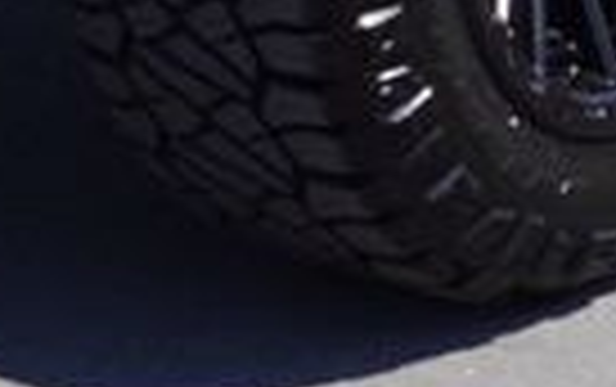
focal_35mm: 274
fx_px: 4606
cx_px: 76
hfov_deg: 7.6
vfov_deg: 4.6
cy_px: -716
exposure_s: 1/125
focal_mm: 24
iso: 100
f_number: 9
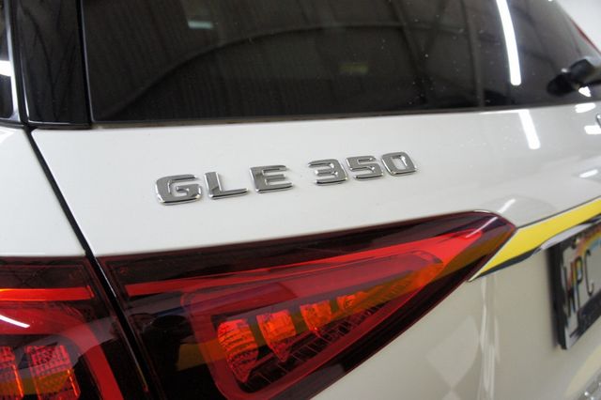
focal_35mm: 27
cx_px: 300
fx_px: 450
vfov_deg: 47.9
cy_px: 200
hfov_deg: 67.4
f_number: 3.5
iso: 1250
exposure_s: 1/80
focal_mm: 18
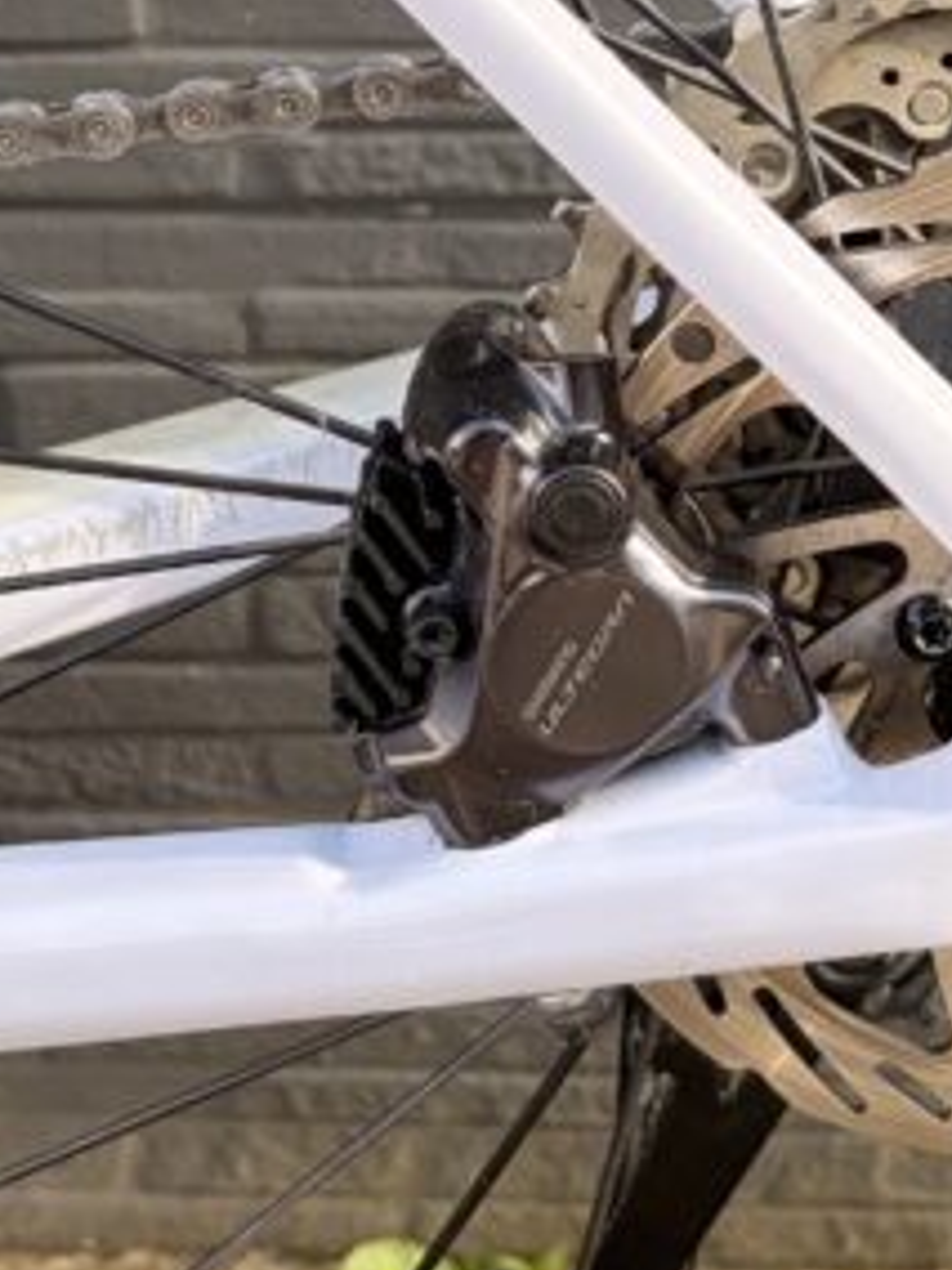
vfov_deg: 21.6
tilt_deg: -27.9
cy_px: 54
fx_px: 3227
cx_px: 889
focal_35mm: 88
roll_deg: +1.3
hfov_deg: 16.5
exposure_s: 1/371
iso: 64
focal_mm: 5.96
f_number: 1.6
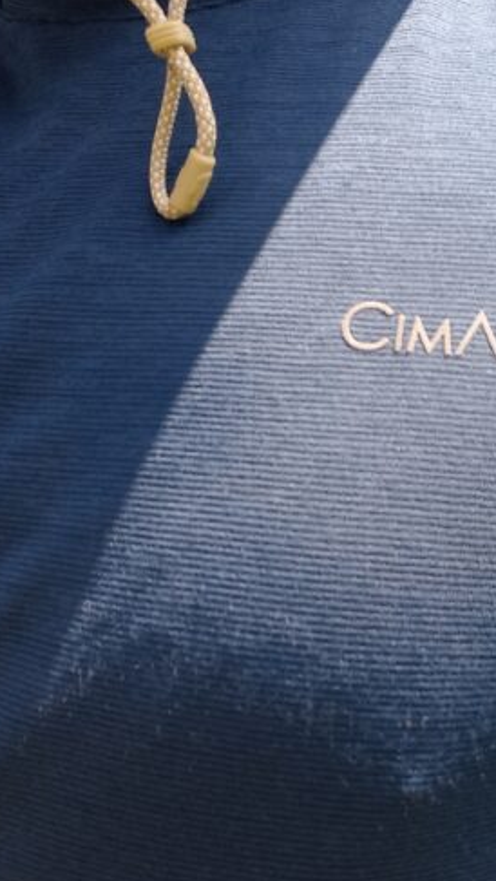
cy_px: 446
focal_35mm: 42
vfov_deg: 48.4
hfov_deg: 26.9
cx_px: 485
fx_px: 982
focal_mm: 3.75
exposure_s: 1/414
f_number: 2.2
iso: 50
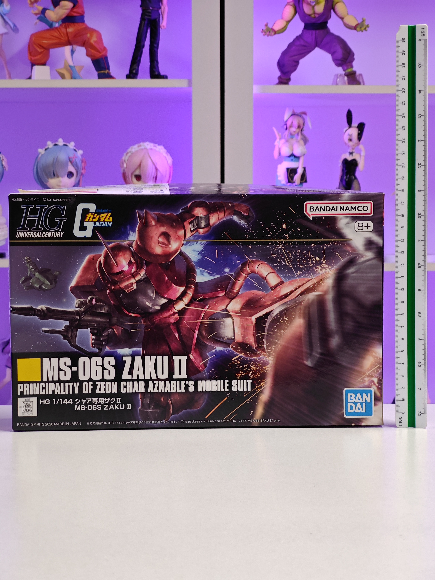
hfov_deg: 18.4
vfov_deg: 24.4
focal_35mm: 80
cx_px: 218
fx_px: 1340
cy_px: 290
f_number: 2.4
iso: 400
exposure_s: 1/15.6
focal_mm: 7.48
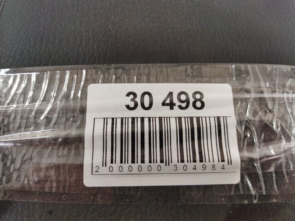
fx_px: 230
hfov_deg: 65.3
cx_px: 148
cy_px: 110
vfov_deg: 51.4
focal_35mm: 27
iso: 134
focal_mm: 4.71
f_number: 1.79
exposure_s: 1/50
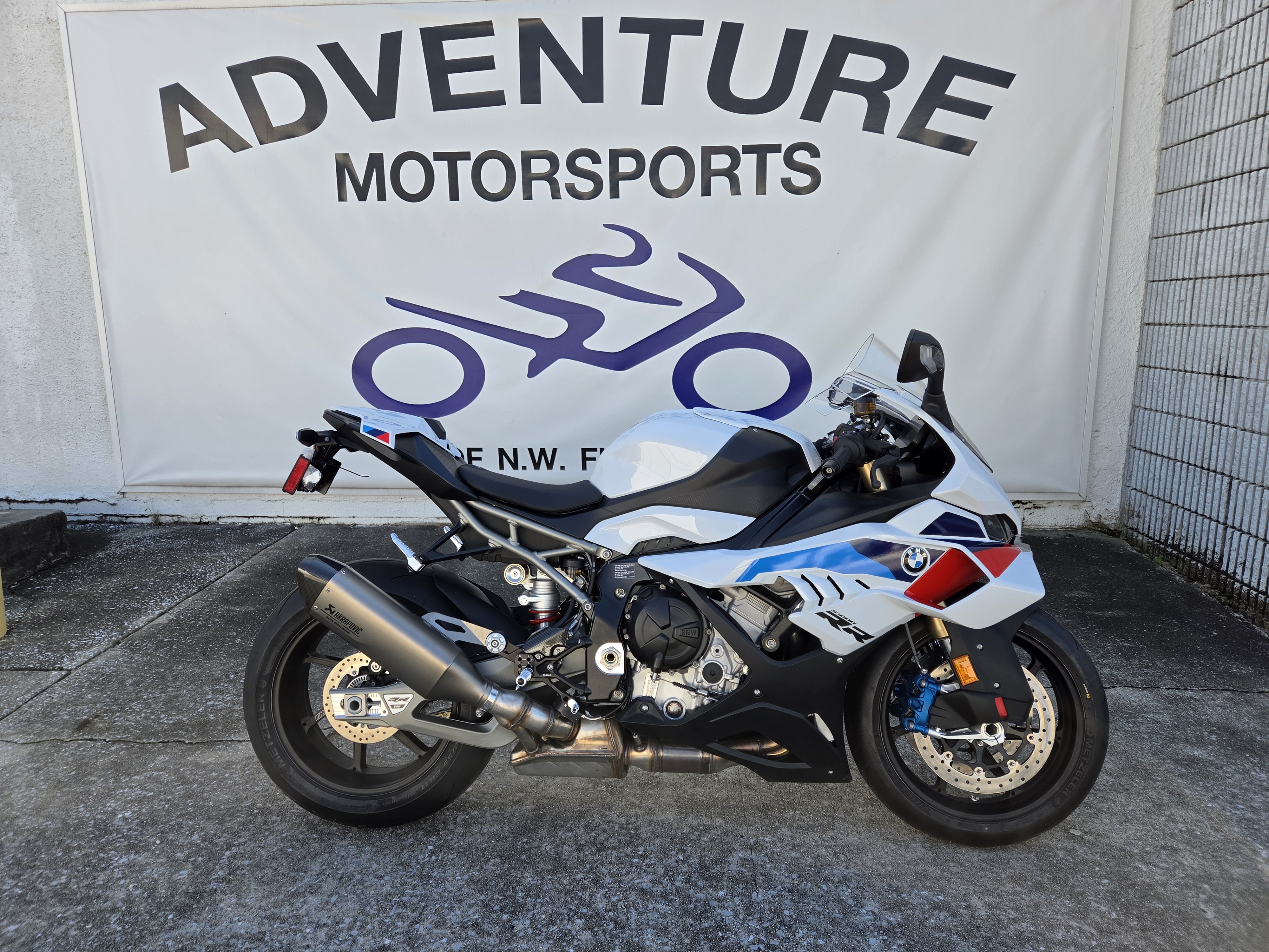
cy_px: 476
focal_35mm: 23
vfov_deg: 58.9
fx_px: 843
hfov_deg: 73.9
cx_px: 634
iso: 80
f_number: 1.8
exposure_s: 1/1437
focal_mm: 5.4
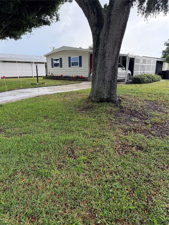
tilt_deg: -14.9
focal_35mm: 24
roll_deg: -0.4
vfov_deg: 71.6
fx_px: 156
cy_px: 112
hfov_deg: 56.8
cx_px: 84
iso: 100
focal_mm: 6.76
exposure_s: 1/246
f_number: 1.78
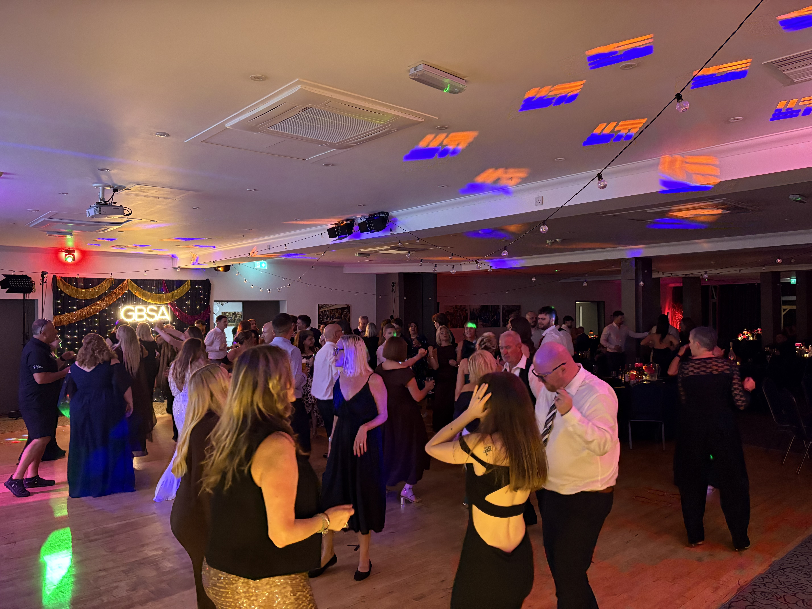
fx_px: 610
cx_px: 406
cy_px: 304
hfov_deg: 67.3
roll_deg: +0.8
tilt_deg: -0.2
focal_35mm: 26
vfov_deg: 53.1
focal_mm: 5.96
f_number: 1.6
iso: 500
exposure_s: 1/31
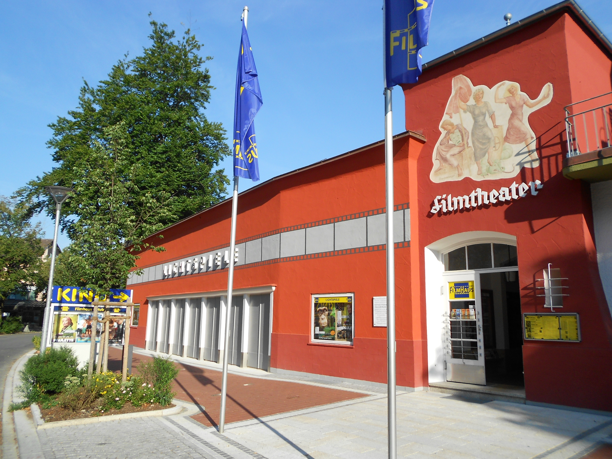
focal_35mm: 26
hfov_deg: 67.3
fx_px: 460
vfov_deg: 53.1
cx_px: 306
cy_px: 230
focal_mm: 4.6
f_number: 3.2
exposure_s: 1/640
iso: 80
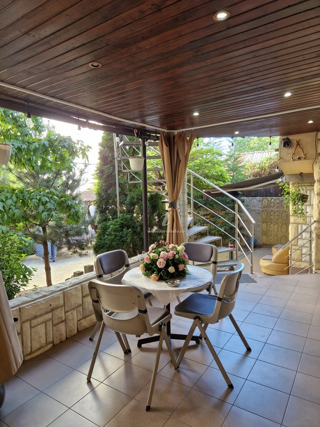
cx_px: 160
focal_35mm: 23
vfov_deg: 73.9
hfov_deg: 58.9
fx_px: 283
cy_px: 214
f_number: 1.8
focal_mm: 5.4
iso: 160
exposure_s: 1/180
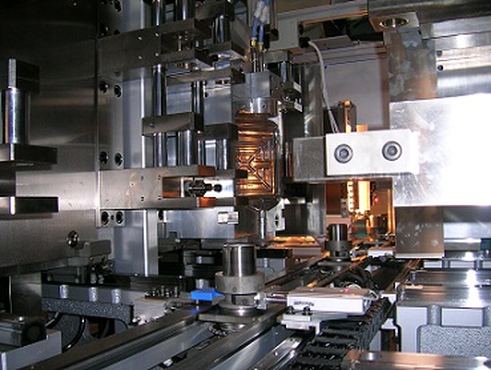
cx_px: 246
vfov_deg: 40.8
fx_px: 497
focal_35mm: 35
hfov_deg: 52.6
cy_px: 185
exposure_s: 1/60.1
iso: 50
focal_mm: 5.4
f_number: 2.8
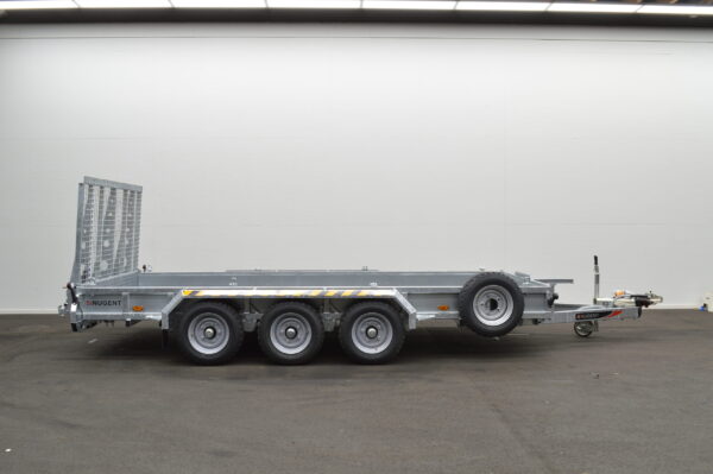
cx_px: 356
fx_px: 683
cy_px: 237
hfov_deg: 55.1
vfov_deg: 38.3
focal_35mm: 34
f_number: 11
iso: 100
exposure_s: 1/1.6
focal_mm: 23
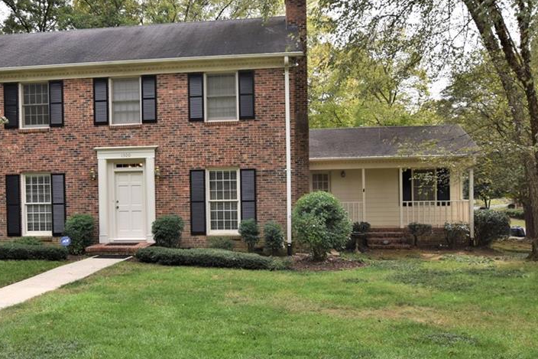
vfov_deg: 40.2
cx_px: 199
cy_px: 191
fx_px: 489
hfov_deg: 56.9
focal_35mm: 33
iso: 360
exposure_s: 1/250
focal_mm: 15
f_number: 8
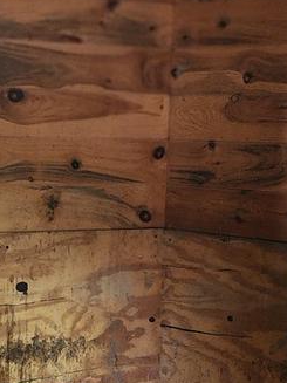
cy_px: 190
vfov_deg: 18.2
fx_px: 1195
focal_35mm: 108
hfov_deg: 13.3
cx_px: -59
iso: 500
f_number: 1.8
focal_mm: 6.4
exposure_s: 1/20
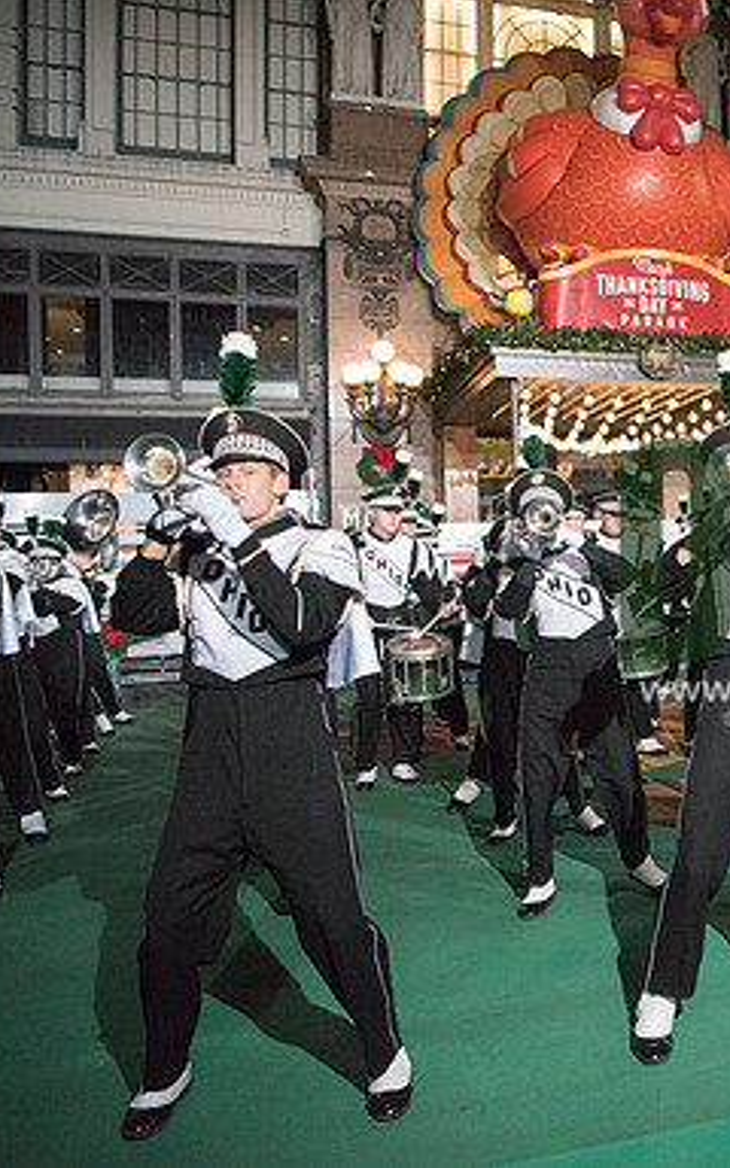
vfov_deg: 52.7
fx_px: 1178
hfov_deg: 30.0
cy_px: 582
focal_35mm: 37
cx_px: 849
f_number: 2.8
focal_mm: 24
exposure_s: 1/3200
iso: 8000
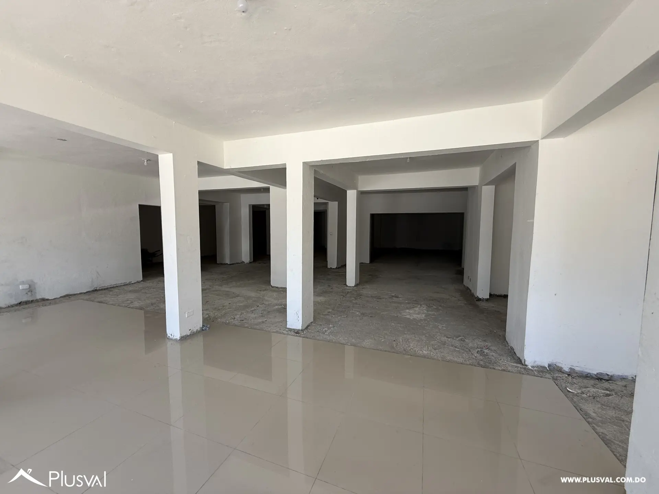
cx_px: 330
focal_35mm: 14
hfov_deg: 102.1
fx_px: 267
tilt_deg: -2.8
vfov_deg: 85.7
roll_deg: -0.6
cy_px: 247
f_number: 2.2
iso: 50
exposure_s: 1/182
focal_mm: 2.22
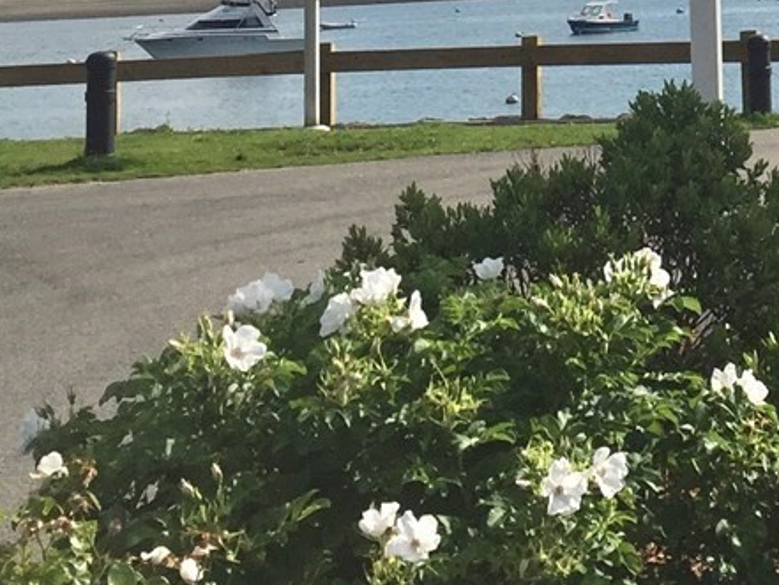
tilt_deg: +8.3
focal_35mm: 101
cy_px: -401
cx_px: 807
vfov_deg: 13.4
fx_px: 2274
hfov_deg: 18.8
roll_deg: +1.5
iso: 32
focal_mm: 4.15
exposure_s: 1/4405
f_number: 2.2
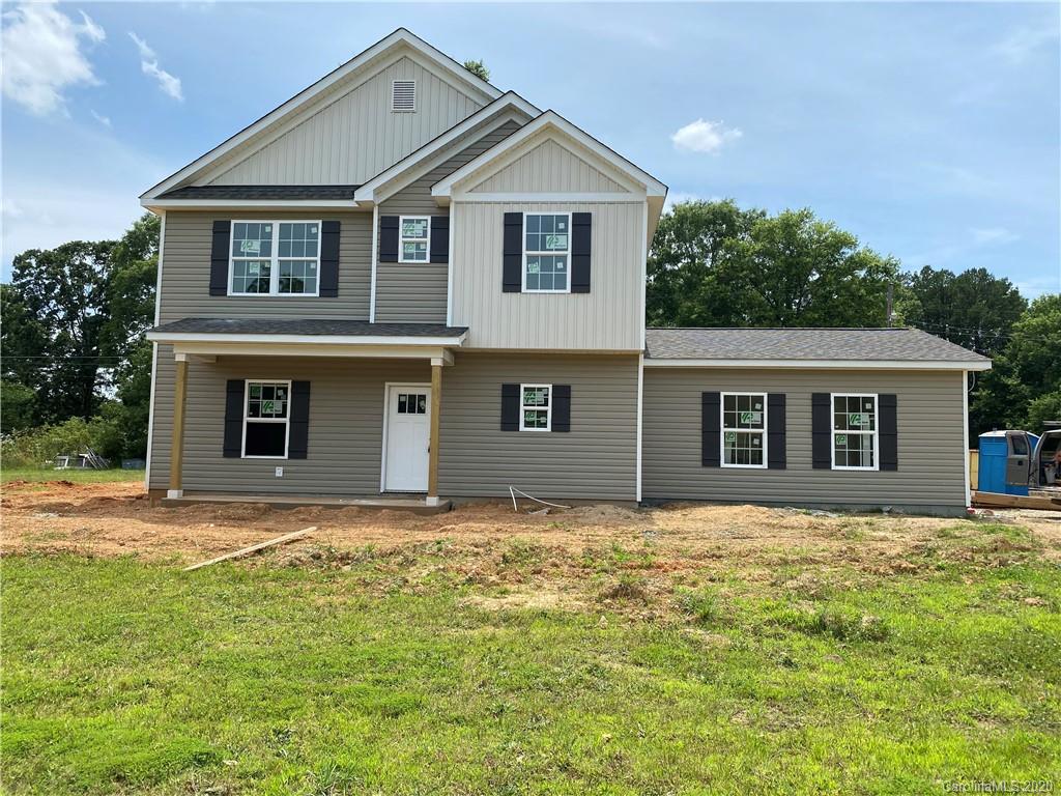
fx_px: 797
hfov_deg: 67.3
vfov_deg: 53.1
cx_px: 530
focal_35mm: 26
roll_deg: -1.9
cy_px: 398
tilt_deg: +4.7
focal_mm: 4.25
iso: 32
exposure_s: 1/2755
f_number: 1.8
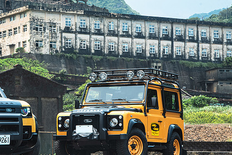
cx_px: 48
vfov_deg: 9.8
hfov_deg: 14.6
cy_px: 62
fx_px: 902
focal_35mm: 140
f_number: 5.6
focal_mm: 75
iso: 200
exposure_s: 1/80
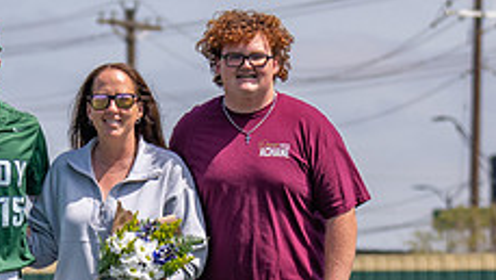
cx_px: 13
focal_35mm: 352
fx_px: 4631
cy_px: 397
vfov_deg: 3.4
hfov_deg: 6.1
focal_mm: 74
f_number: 2.8
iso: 100
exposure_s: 1/2000
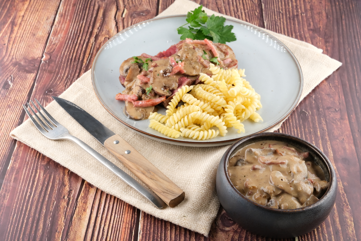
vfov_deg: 22.6
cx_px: 180
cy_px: 120
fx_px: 602
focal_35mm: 60
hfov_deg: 33.4
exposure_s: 1/60
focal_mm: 40.1
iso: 400
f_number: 11
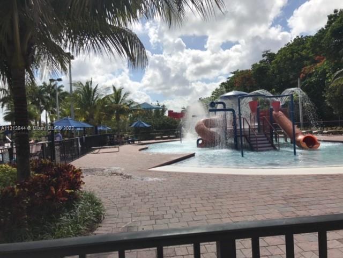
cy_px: 129
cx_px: 172
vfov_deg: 49.7
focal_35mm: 28
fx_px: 277
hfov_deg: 63.4
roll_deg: +4.7
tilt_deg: -0.2
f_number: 1.8
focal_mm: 3.99
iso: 20
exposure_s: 1/6849
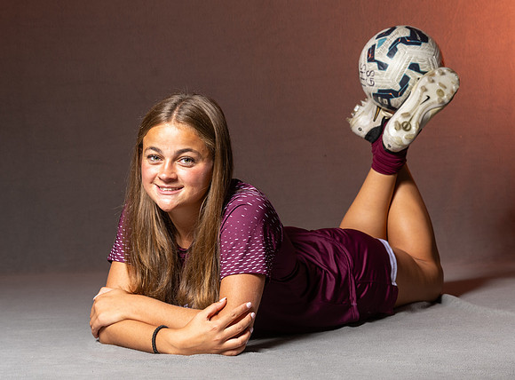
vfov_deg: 10.8
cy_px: 247
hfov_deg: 14.6
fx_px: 2006
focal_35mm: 136
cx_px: 303
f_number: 8
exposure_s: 1/200
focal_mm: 89
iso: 80
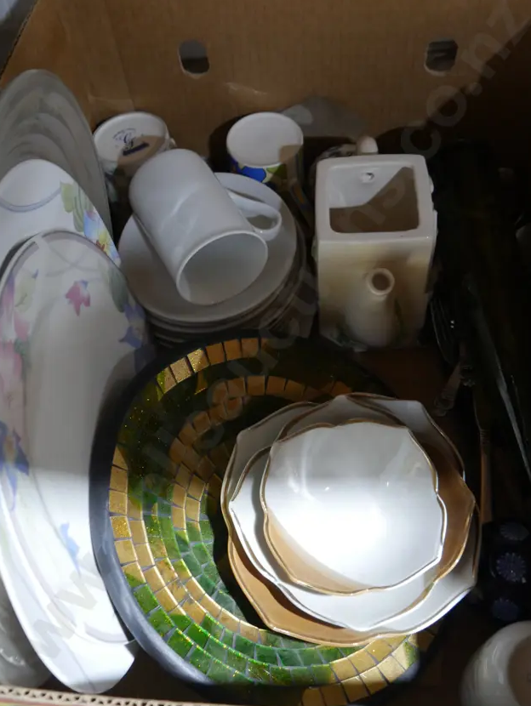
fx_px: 756
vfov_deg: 50.1
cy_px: 357
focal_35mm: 37
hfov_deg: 38.7
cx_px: 257
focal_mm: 15
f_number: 3.6
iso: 1600
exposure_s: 1/60
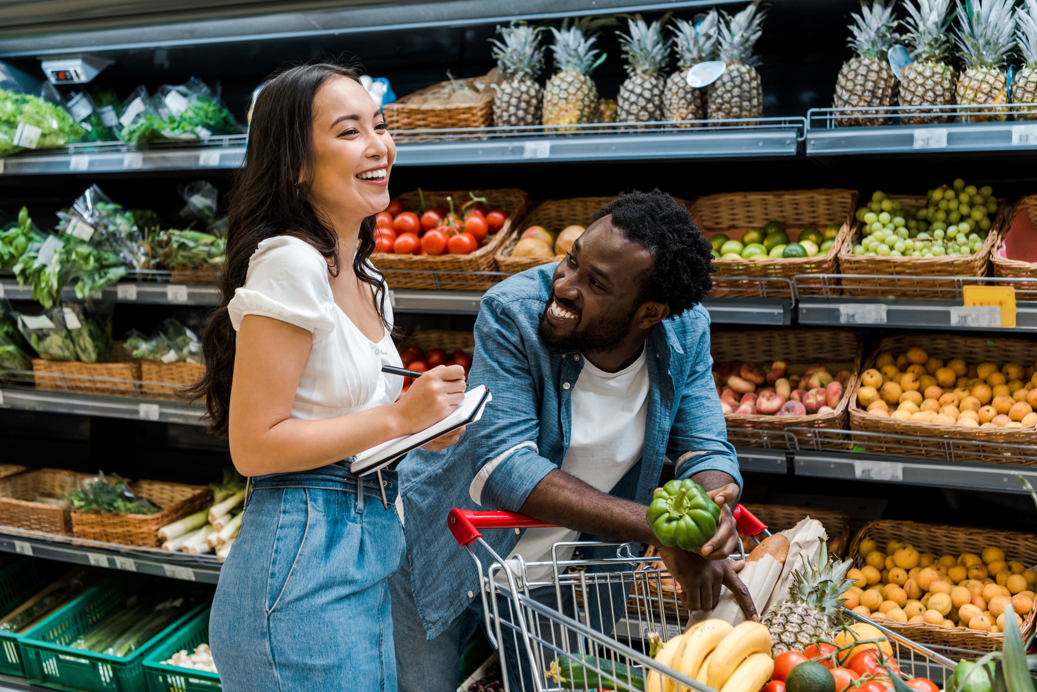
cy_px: 346
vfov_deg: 27.0
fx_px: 1441
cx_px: 518
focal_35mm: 50
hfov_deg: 39.6
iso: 320
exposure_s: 1/100
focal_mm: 50
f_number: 3.5
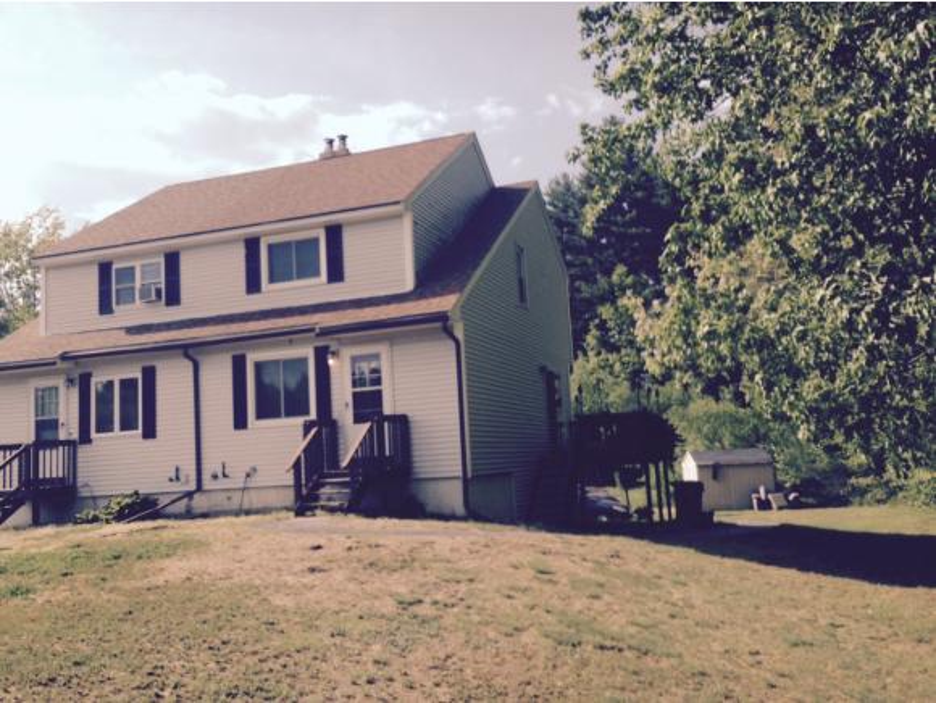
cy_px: 352
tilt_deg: +4.9
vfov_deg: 43.0
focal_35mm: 33
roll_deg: +2.8
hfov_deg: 55.3
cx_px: 468
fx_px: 893
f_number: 2.4
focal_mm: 4.12
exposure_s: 1/1232
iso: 50
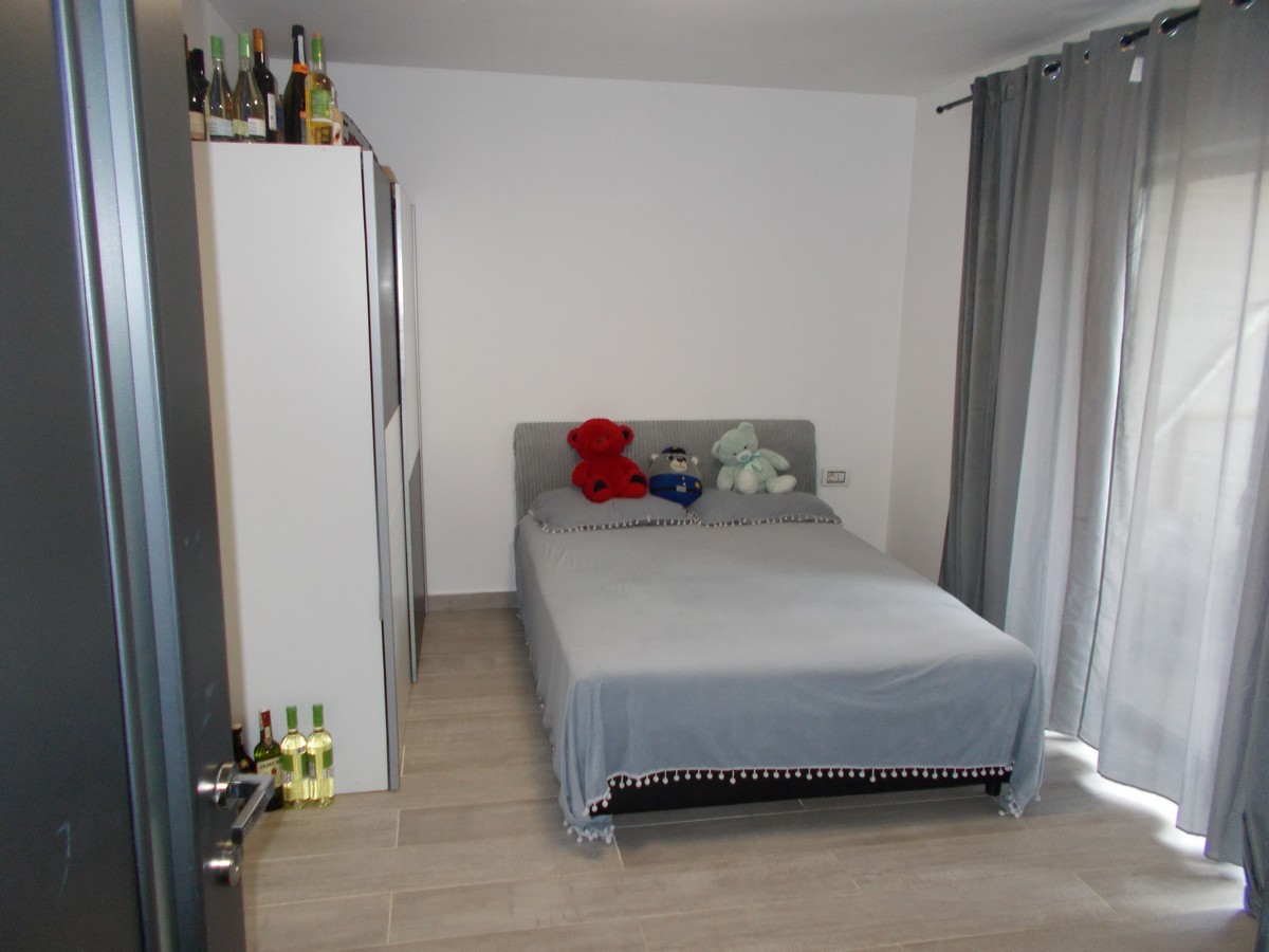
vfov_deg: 53.1
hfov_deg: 67.3
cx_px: 634
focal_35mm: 26
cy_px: 476
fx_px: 953
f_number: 3.2
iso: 200
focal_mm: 4.6
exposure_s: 1/25
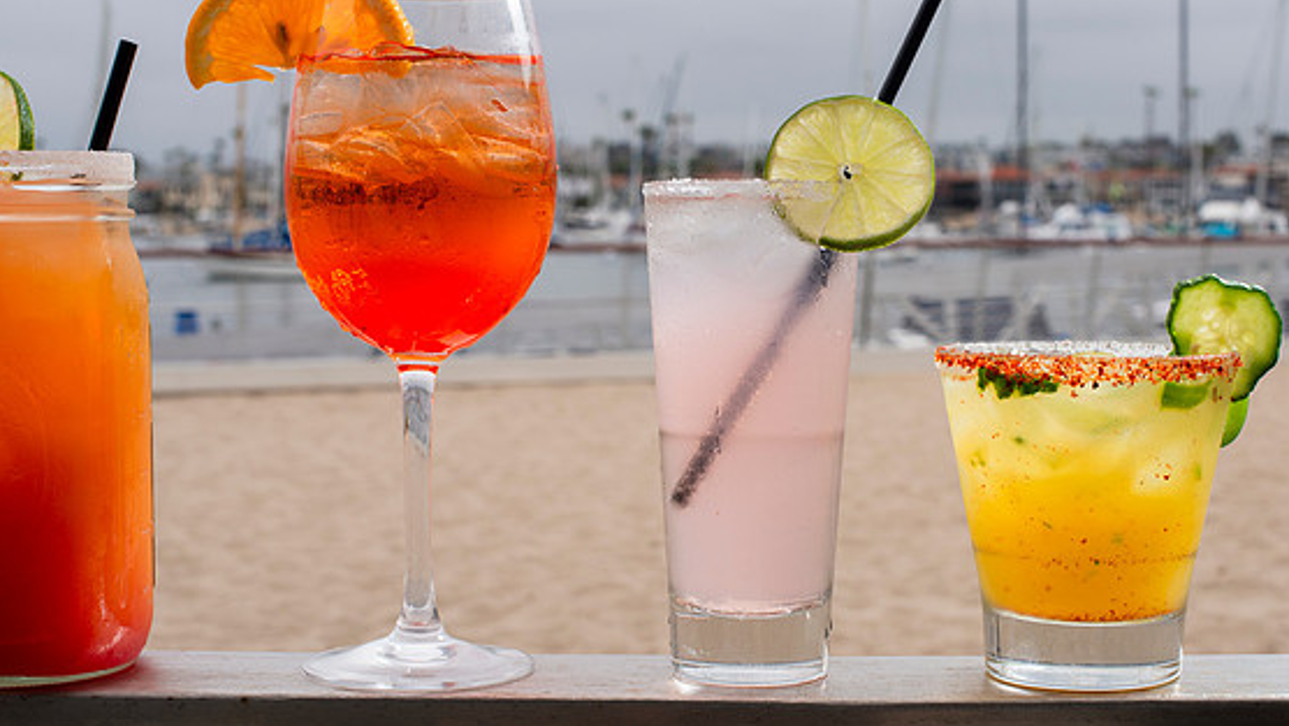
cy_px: 350
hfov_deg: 32.7
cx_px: 780
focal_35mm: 64
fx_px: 2188
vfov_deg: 18.8
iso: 200
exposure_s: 1/250
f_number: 10
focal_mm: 50
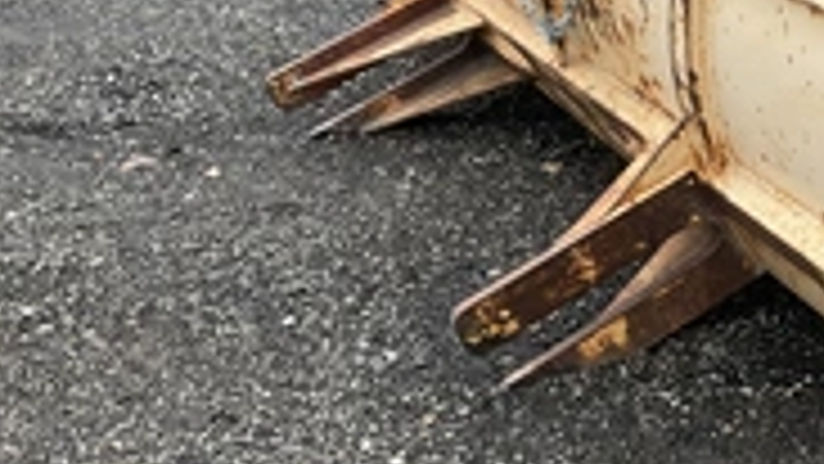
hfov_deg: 28.7
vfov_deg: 17.5
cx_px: 815
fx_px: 1508
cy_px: 216
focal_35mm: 69
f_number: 1.8
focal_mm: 3
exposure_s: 1/325
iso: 25
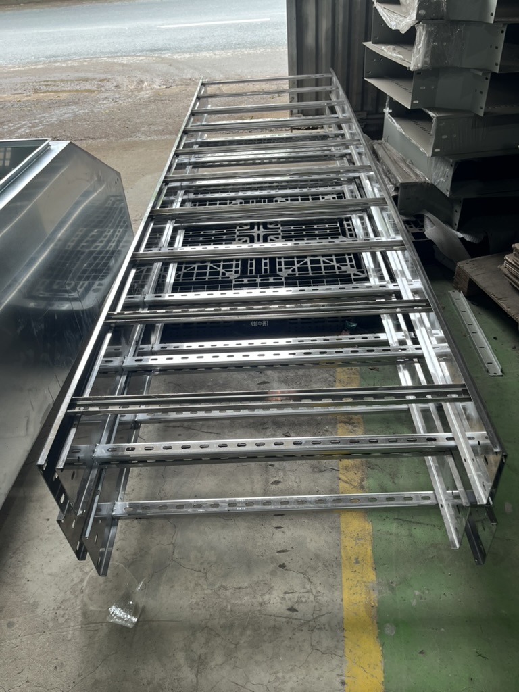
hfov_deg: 53.1
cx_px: 260
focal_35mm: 26
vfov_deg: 67.3
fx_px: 520
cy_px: 346
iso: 32
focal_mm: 5.1
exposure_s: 1/100
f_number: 1.6
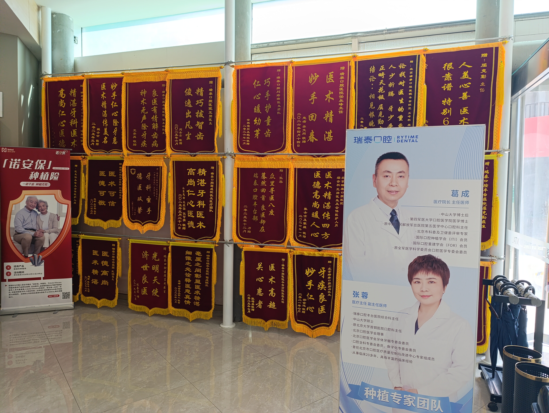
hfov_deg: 73.8
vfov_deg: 59.0
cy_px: 206
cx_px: 274
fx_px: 365
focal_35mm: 23
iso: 200
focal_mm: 6.14
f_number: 1.6
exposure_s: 1/100
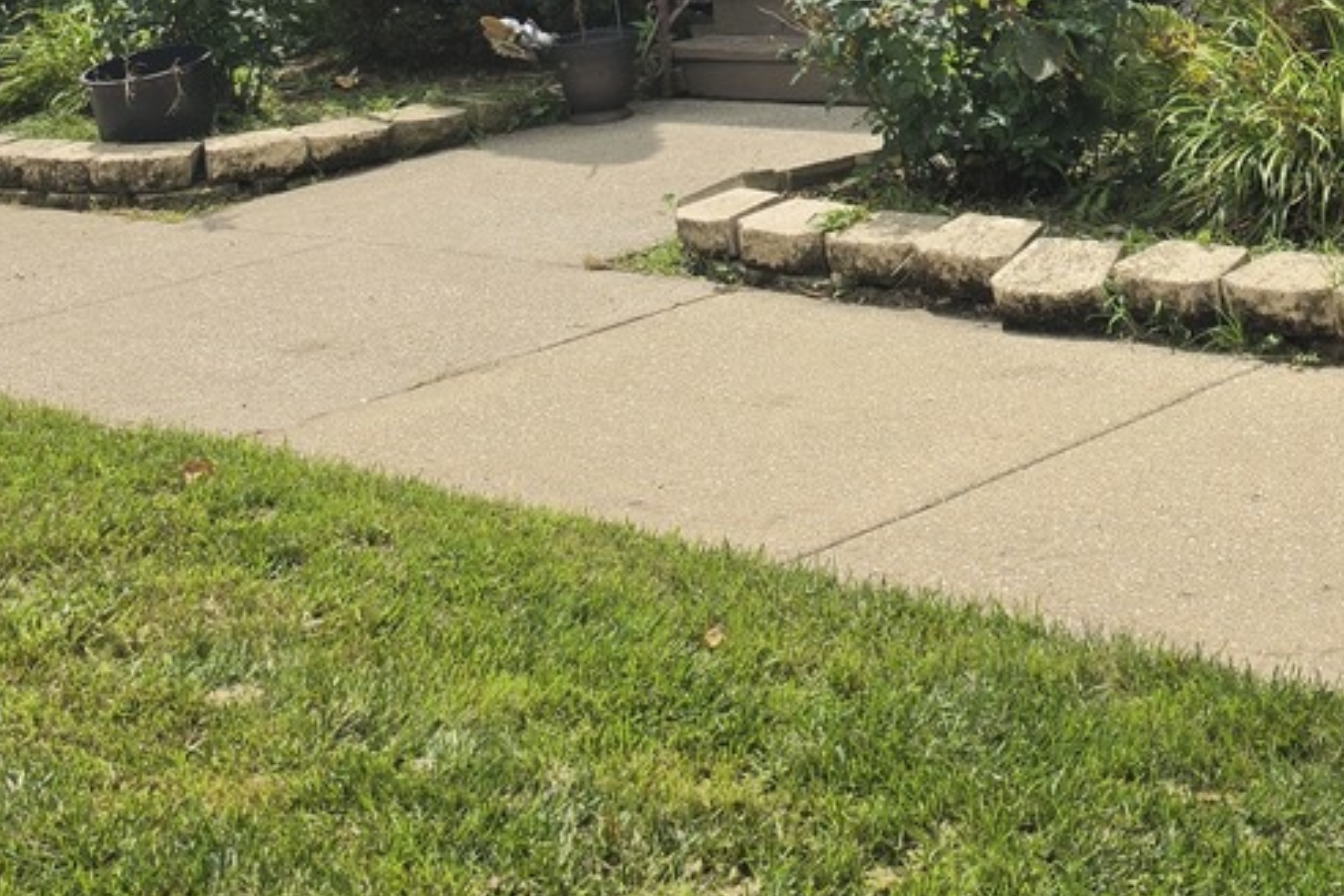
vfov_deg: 18.0
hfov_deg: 27.5
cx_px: 1276
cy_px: -325
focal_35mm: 70
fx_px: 2613
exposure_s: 1/7939
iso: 64
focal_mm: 6.5
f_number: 1.4
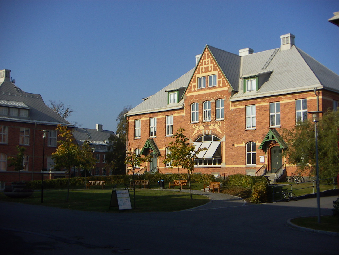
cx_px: 170
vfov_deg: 30.9
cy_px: 128
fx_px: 460
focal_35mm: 47
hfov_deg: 40.4
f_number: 6.7
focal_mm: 6.3
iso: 50
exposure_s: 1/250
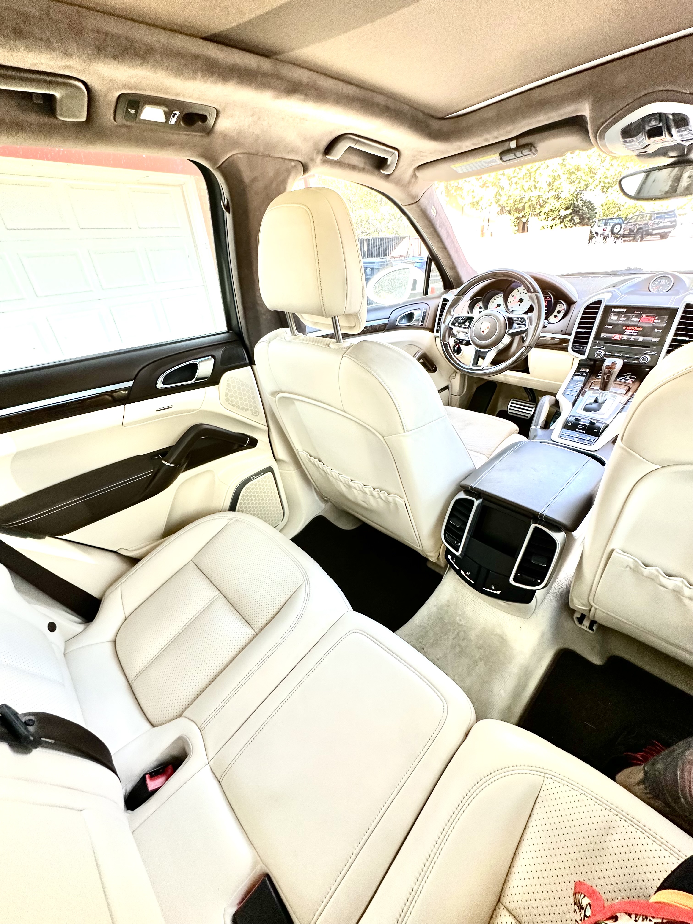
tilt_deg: -28.1
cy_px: 462
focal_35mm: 14
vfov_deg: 102.1
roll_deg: +4.9
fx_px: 374
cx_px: 346
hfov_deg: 85.7
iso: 160
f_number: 2.2
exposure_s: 1/99
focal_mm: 2.22
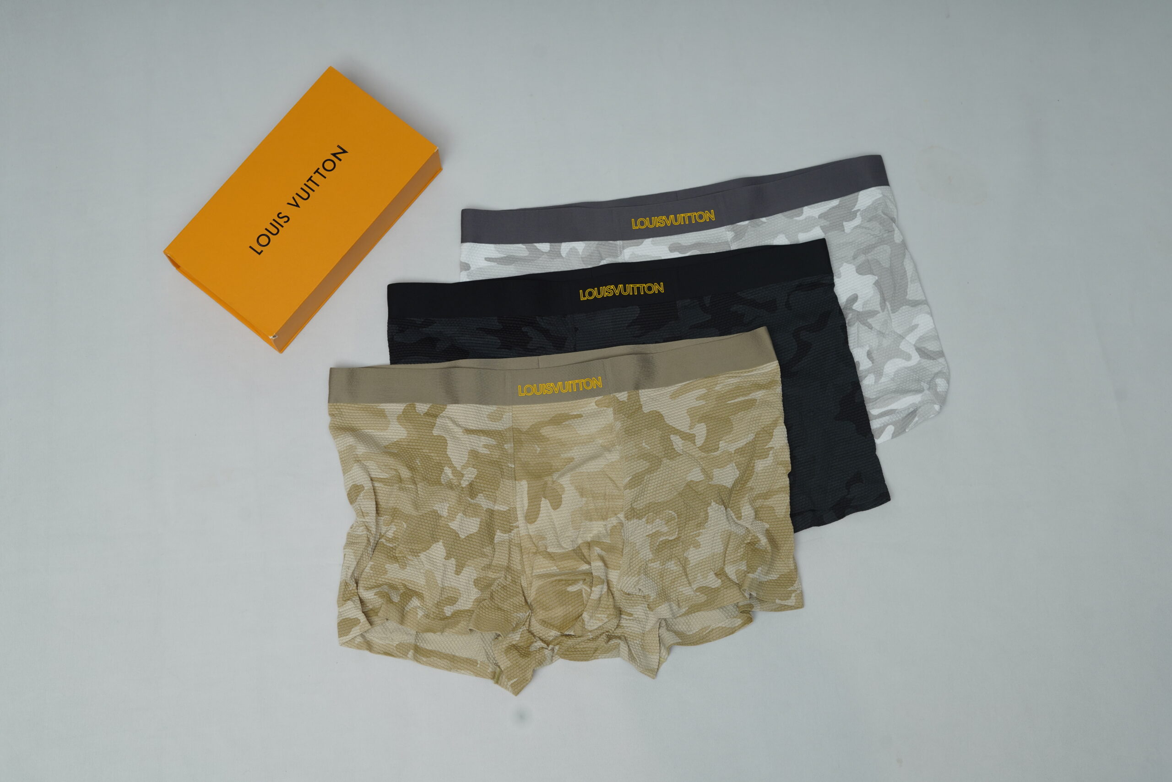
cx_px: 586
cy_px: 391
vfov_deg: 27.0
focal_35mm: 50
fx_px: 1628
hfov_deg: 39.6
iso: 320
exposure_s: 1/200
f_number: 6.3
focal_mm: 50
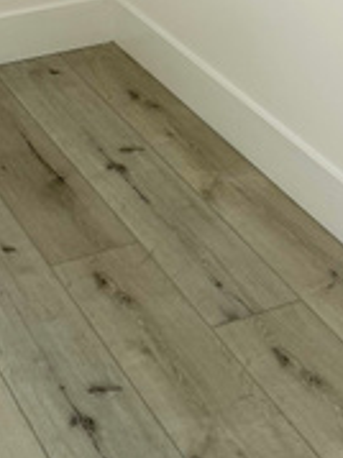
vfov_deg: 17.7
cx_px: 182
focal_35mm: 103
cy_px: -166
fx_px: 1362
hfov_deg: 14.3
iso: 80
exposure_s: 1/1285
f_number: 1.78
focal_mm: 6.76
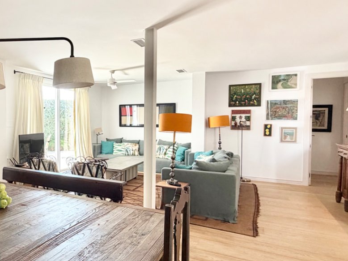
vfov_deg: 51.3
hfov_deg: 60.8
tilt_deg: -1.6
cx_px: 77
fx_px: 271
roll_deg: -0.4
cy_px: 130
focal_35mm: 27
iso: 250
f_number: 2.2
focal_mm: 2.22
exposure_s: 1/121
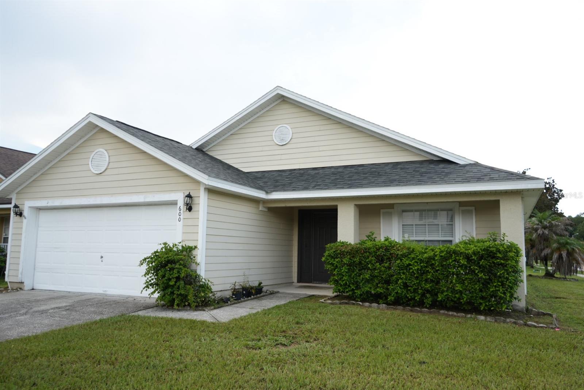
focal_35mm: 28
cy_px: 195
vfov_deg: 46.5
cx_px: 292
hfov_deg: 65.4
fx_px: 454
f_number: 3.5
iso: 500
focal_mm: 28
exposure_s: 1/2000
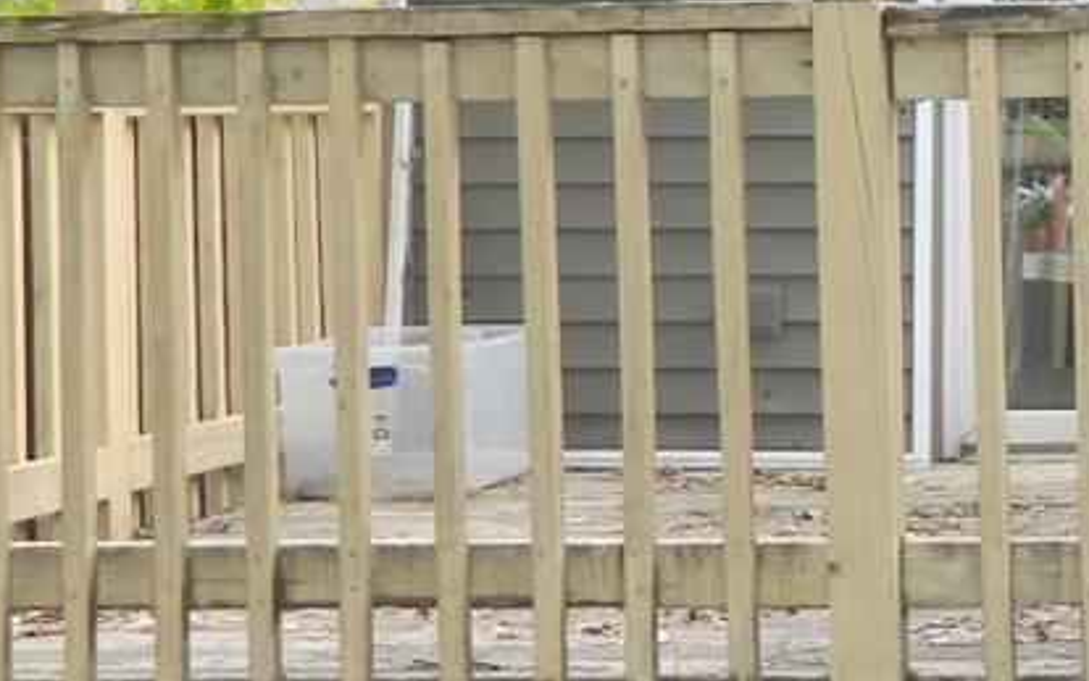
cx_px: 1397
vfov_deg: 10.9
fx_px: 3533
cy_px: 58
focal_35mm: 119
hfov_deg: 16.6
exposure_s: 1/30
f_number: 3.2
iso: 100
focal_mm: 5.6
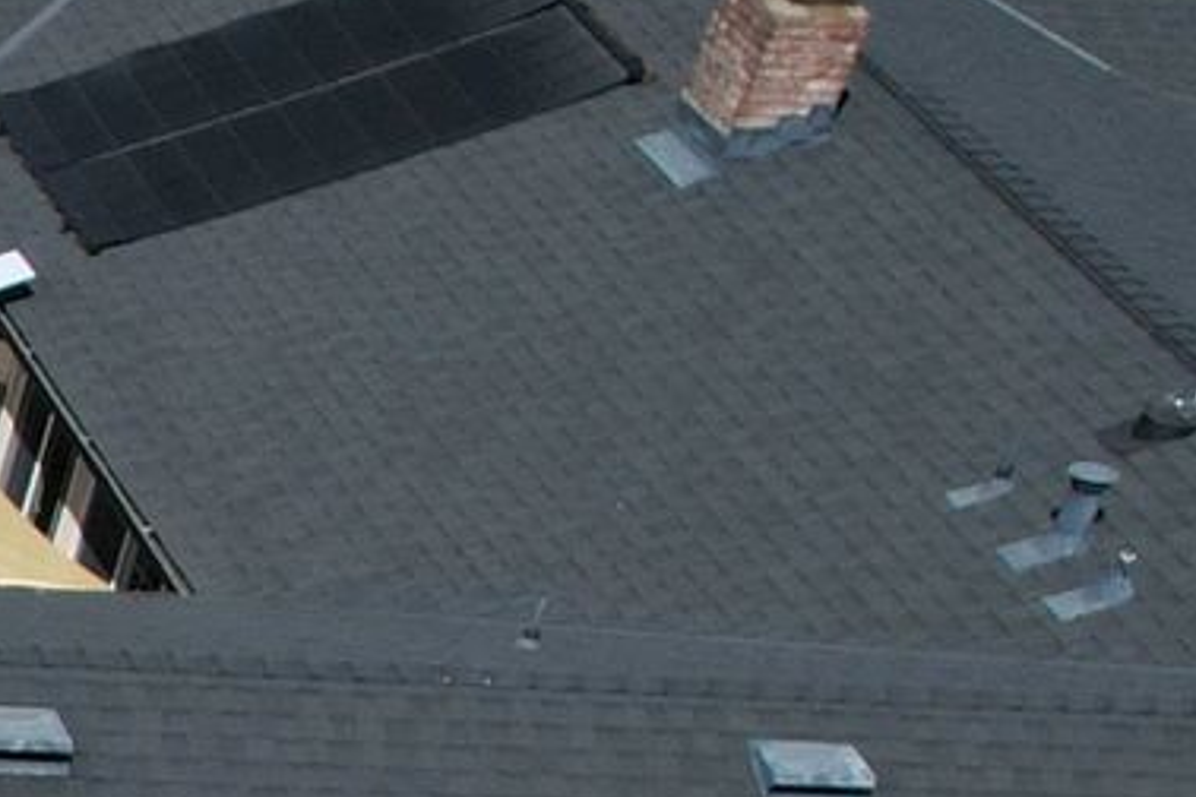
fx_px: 4950
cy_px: 1896
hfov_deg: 10.5
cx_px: -2193
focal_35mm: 149
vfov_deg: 8.4
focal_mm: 8.38
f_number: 2.8
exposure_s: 1/3200
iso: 110
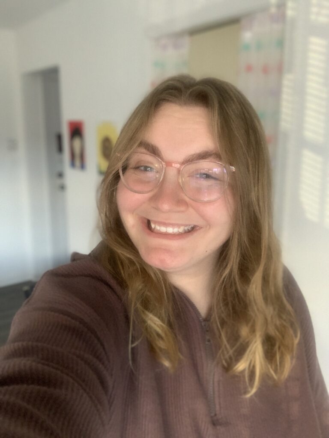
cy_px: 219
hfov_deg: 44.2
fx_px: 406
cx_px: 164
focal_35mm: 32
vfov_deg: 56.8
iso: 320
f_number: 2.2
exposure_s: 1/43
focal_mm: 2.87
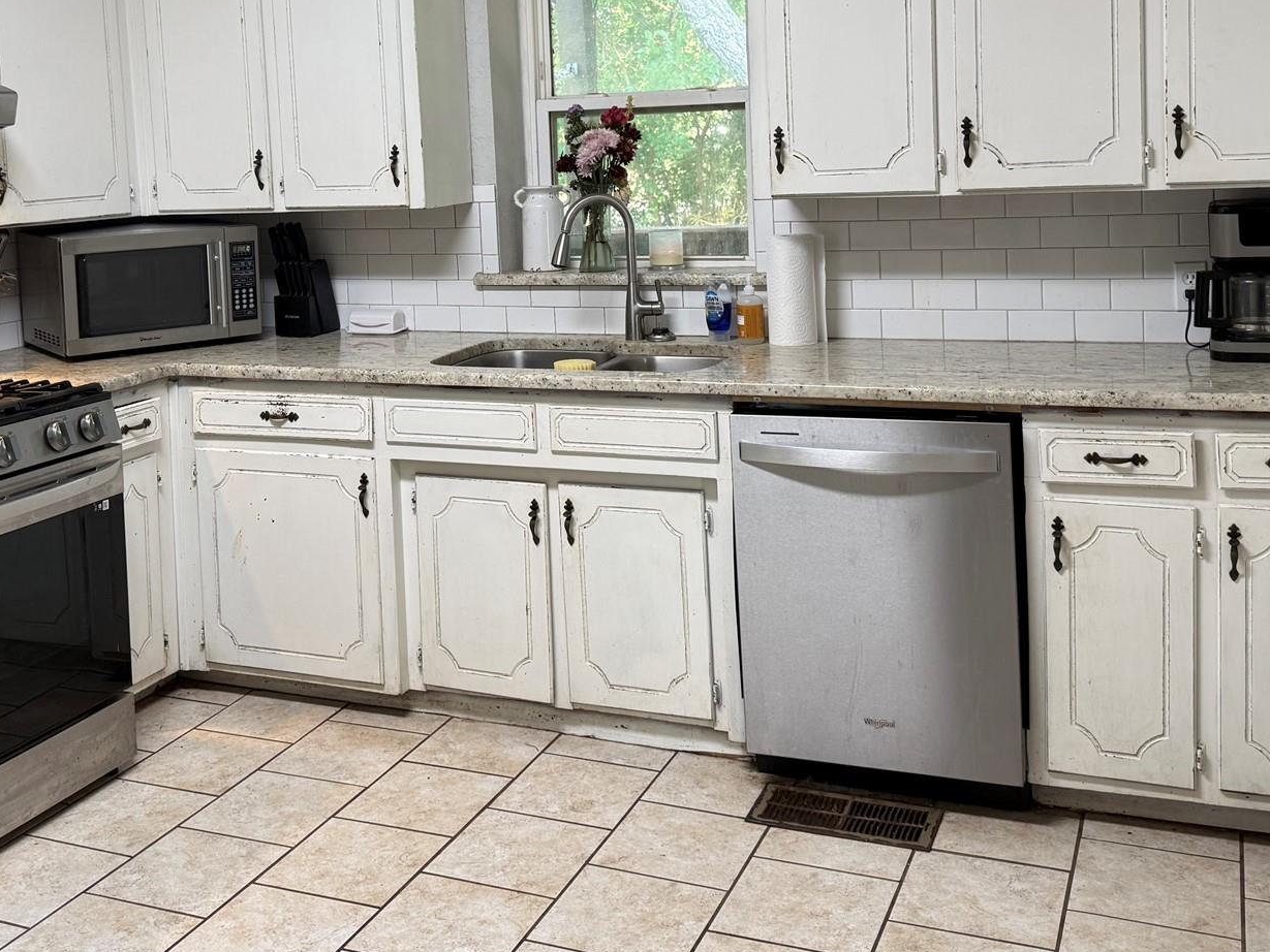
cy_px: 245
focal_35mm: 40
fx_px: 1468
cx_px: 526
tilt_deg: -3.2
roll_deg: +3.0
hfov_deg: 46.6
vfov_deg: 35.2
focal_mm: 6.76
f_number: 1.78
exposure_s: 1/60
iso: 125
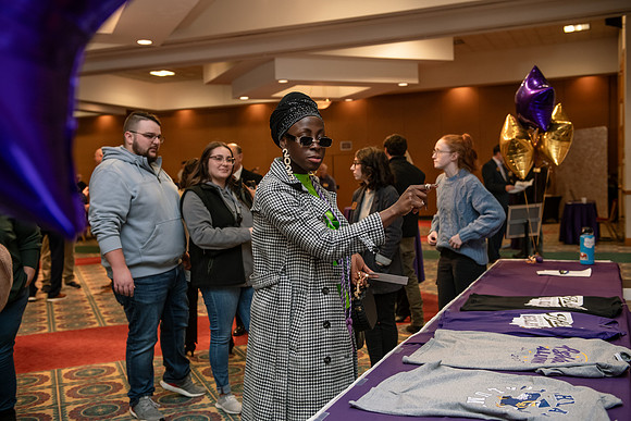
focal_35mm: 40
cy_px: 210
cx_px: 316
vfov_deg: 33.4
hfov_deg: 48.4
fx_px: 701
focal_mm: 40
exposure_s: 1/160
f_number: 3.5
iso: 1600
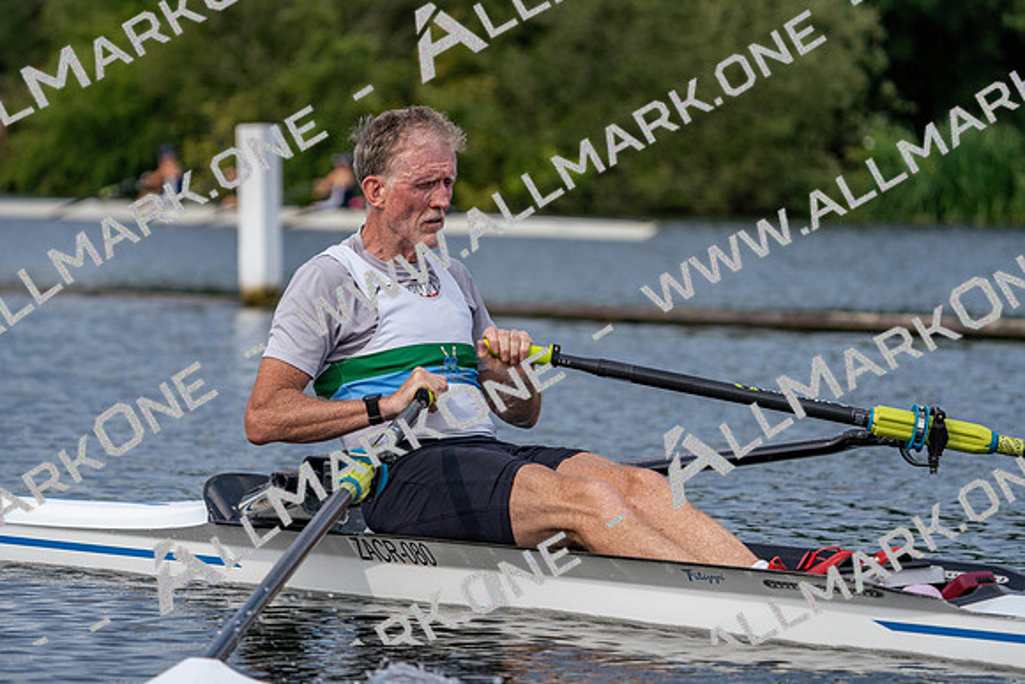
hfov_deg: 10.3
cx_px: 512
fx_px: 5696
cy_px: 342
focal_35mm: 200
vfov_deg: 6.9
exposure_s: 1/1600
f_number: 5.6
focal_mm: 200
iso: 250
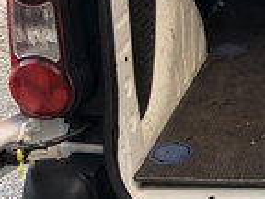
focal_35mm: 99
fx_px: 758
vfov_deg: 14.8
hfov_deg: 17.4
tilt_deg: -18.7
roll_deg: -1.9
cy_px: 18
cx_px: 425
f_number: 1.8
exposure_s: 1/120
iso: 64
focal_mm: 4
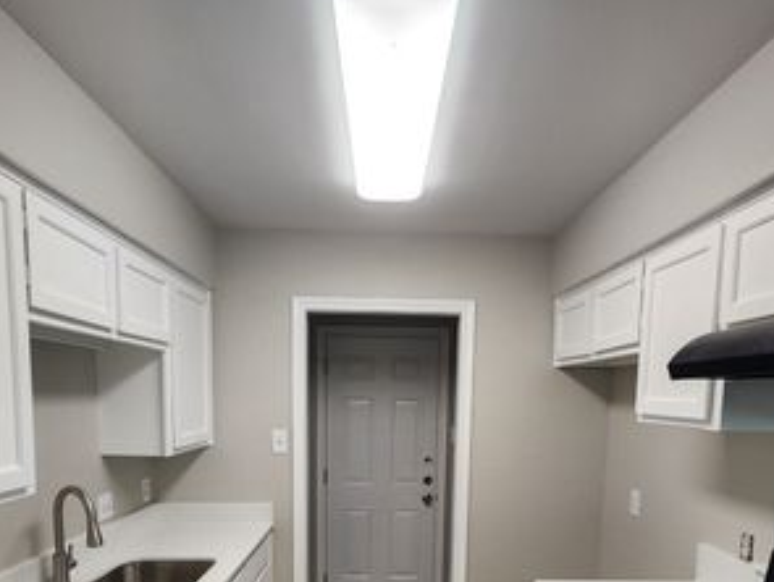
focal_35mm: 22
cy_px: 468
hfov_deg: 76.3
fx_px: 493
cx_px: 380
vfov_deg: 56.6
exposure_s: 1/60
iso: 100
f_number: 2.2
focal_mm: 2.2
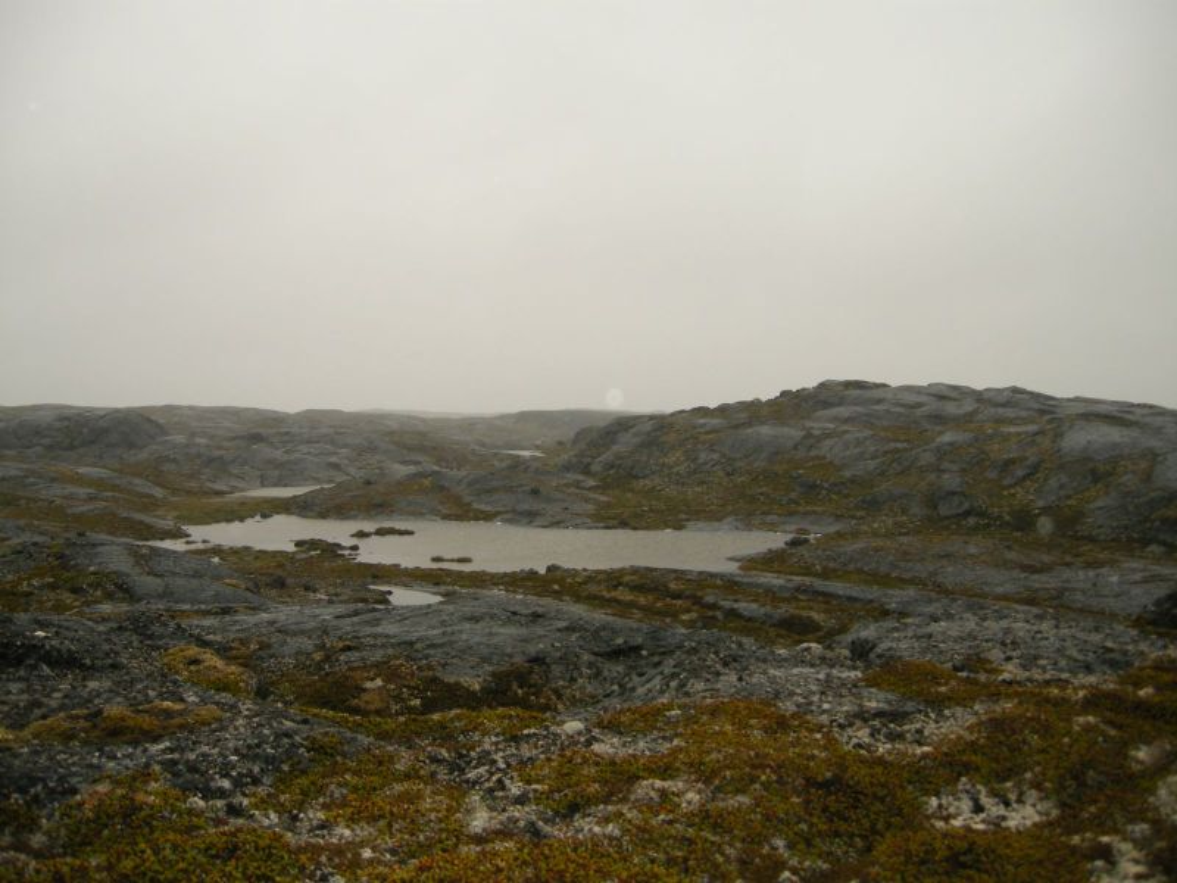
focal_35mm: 35
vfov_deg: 40.7
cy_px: 442
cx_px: 588
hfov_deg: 52.6
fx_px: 1190
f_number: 2.7
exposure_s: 1/395
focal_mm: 7.5
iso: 88
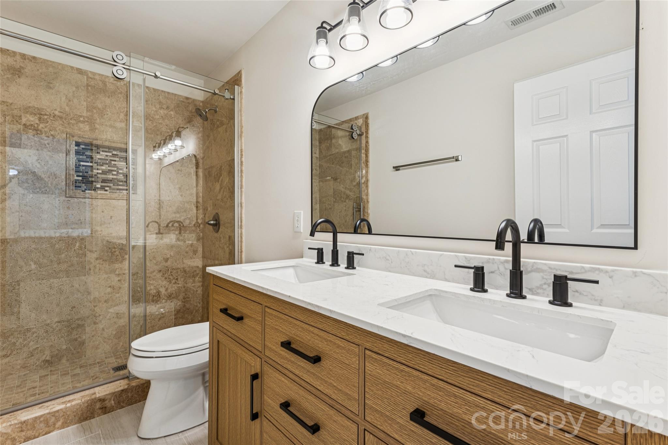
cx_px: 334
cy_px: 222
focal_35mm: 16
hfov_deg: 96.0
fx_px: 301
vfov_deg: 73.1
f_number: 13
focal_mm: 16.2
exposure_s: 1/1.67
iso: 100
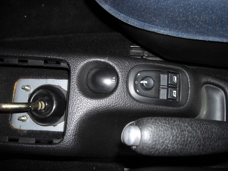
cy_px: 86
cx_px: 114
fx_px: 237
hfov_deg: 51.3
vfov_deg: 39.7
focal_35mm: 36
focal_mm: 5.7
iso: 200
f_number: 2.8
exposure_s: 1/60
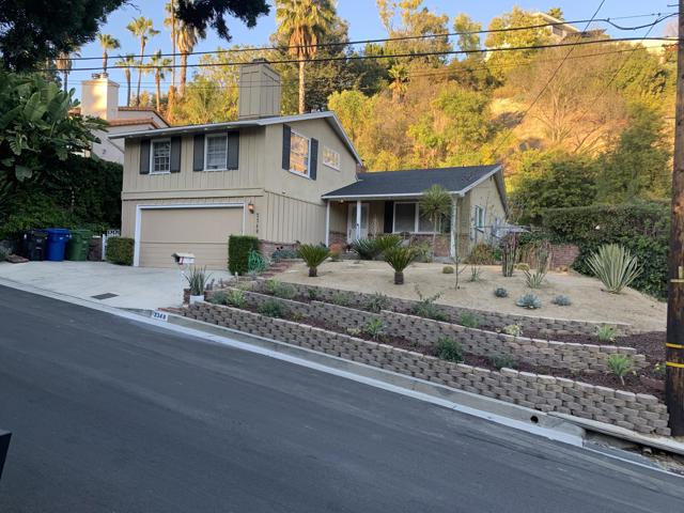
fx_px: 514
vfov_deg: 53.1
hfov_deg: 67.3
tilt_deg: +0.7
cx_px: 342
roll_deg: -3.4
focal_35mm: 26
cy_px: 256
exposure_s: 1/121
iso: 32
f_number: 1.8
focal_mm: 4.25
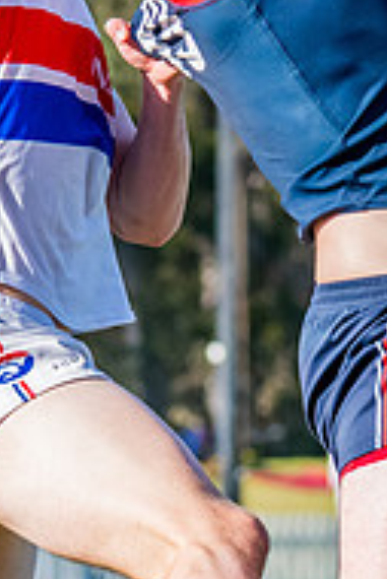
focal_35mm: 754
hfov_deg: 1.8
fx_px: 12135
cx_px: 247
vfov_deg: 2.7
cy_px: 86
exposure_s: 1/1600
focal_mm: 170
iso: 800
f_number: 8
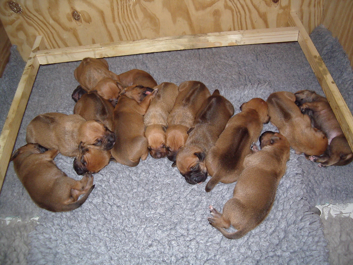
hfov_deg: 49.0
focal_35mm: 38
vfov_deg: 37.7
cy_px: 132
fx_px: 388
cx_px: 176
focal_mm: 5.8
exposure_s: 1/60
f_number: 2.6
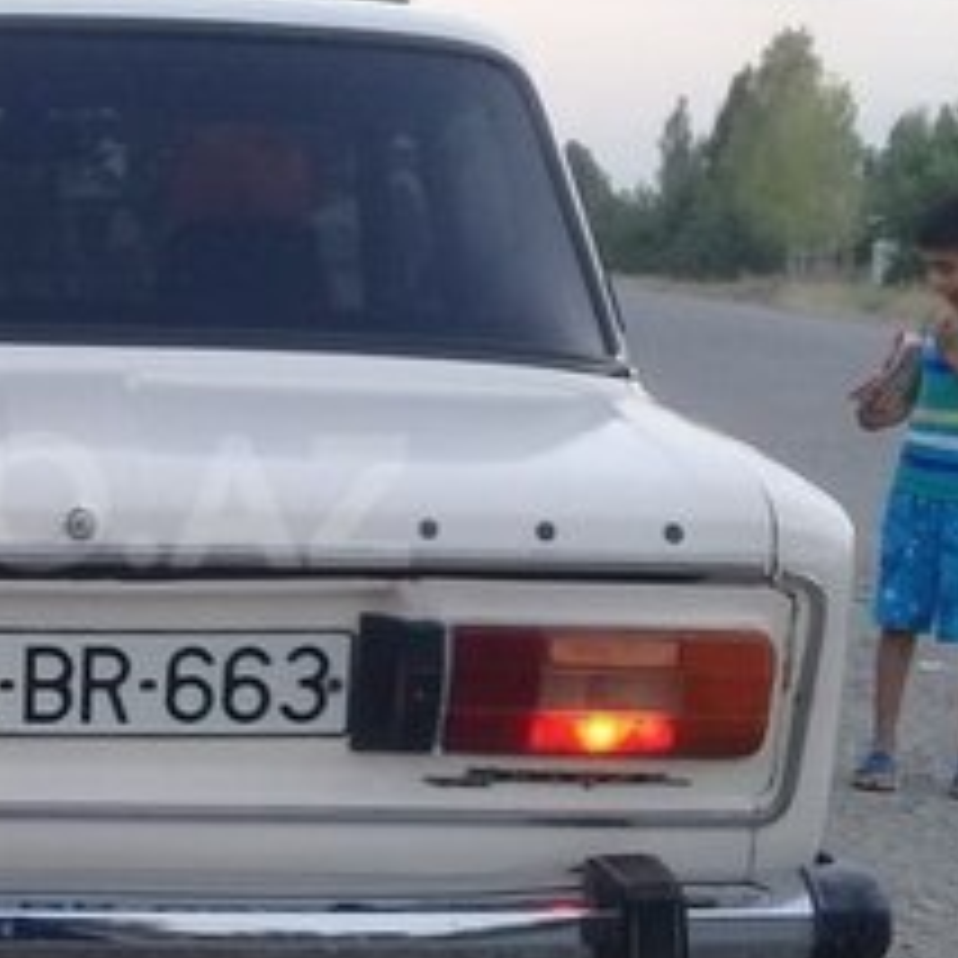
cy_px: 501
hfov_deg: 19.7
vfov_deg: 20.4
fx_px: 2661
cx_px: -49
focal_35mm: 85
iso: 50
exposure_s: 1/50
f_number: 2.2
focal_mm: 3.3
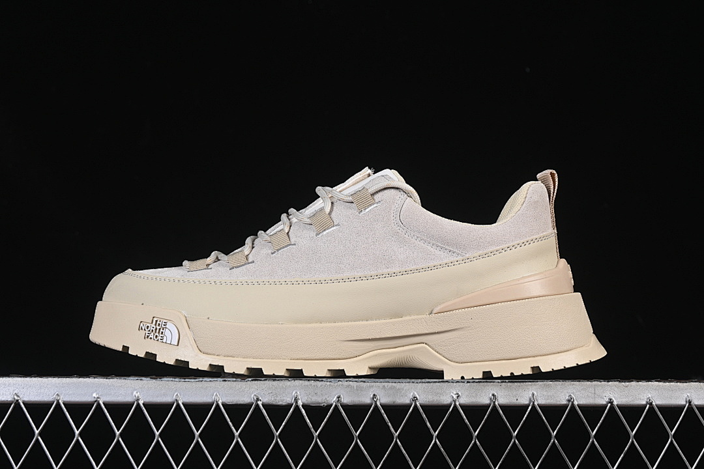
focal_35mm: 75
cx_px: 352
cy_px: 234
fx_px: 1467
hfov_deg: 27.0
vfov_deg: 18.2
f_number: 8
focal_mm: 50
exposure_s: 1/80
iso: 160
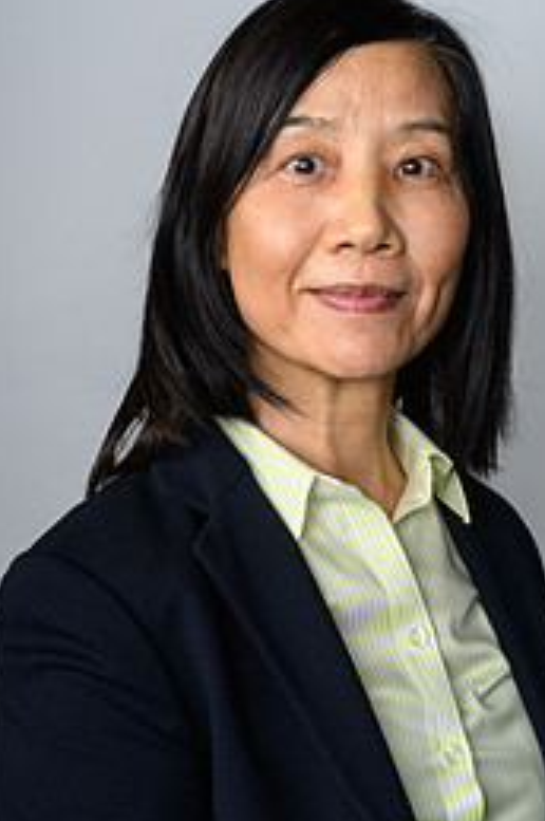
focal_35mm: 87
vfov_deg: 23.4
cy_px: 374
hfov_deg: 15.6
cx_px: 355
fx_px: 1981
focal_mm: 50
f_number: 5.6
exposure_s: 1/200
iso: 200
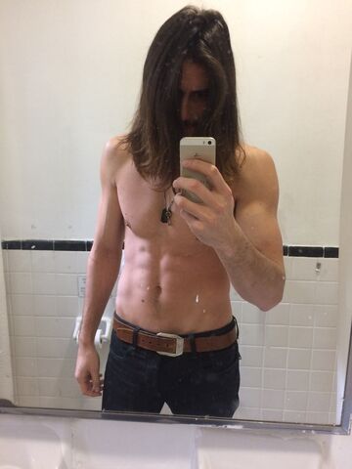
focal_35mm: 29
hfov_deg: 48.2
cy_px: 234
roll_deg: -0.1
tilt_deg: -13.1
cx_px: 176
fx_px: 393
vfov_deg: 61.7
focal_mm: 4.15
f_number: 2.2
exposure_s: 1/30
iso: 200
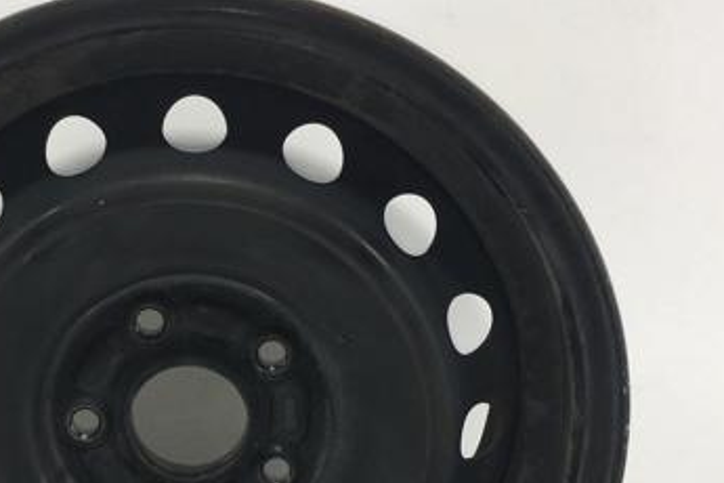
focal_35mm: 56
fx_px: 1126
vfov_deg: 23.6
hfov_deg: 35.1
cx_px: 208
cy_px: 433
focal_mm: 4.15
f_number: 2.2
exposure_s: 1/232
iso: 25
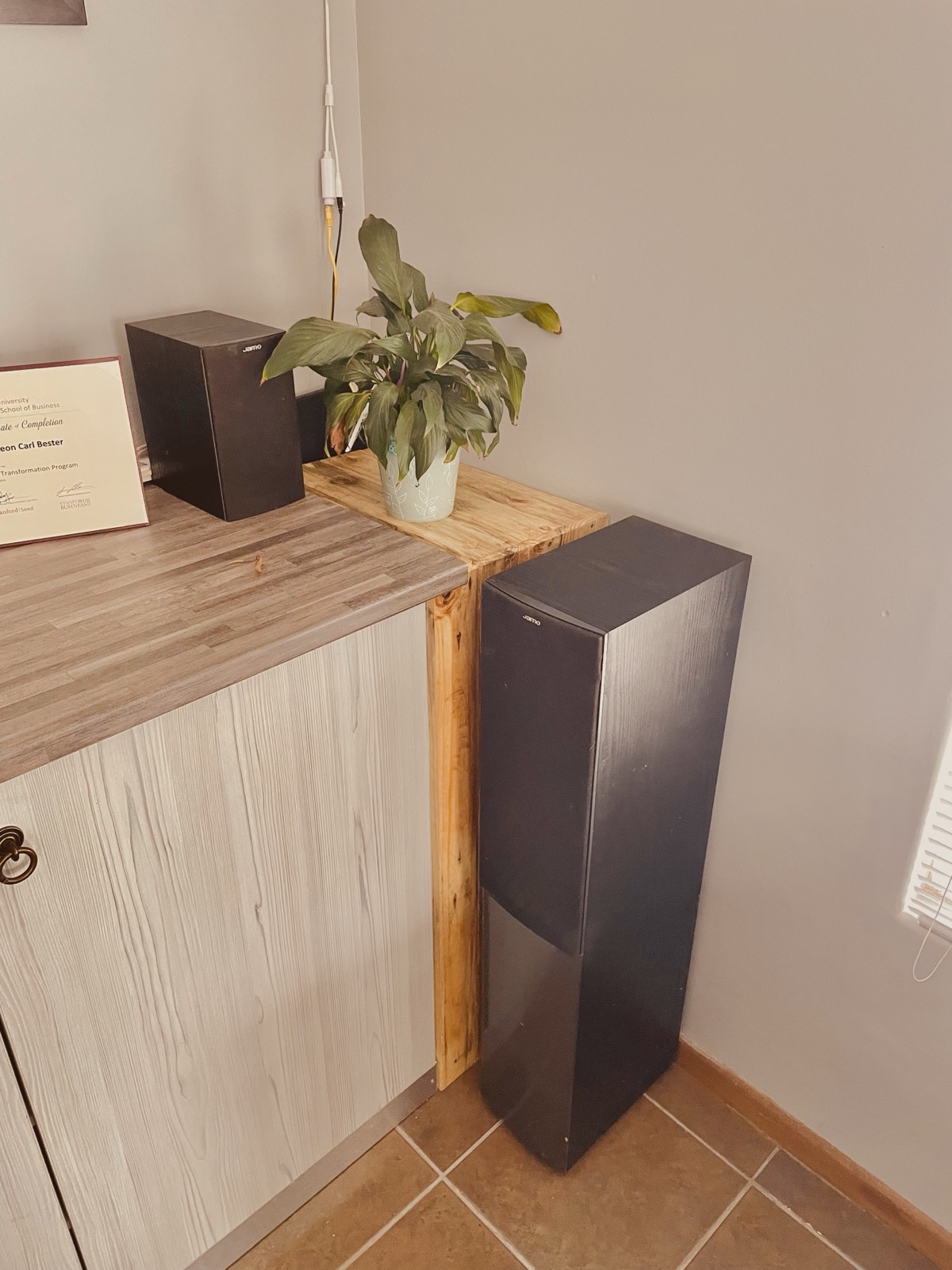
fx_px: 953
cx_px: 476
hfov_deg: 53.1
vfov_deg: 67.3
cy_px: 635
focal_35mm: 26
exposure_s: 1/60
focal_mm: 4.2
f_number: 1.6
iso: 250
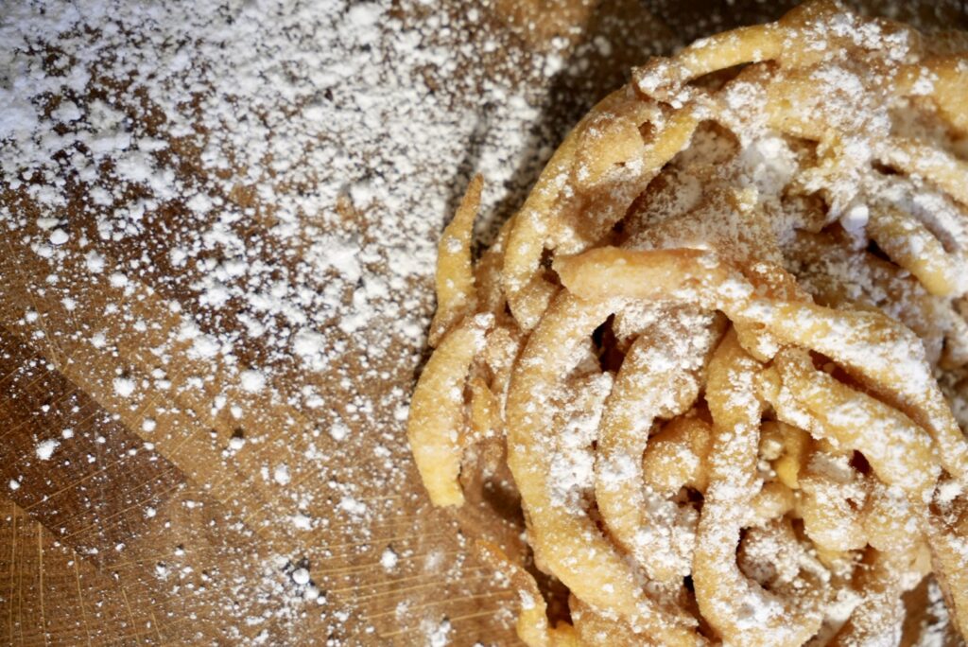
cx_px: 484
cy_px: 324
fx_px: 1529
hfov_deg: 35.1
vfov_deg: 23.9
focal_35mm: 57
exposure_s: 1/80
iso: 1250
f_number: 3.5
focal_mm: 37.9
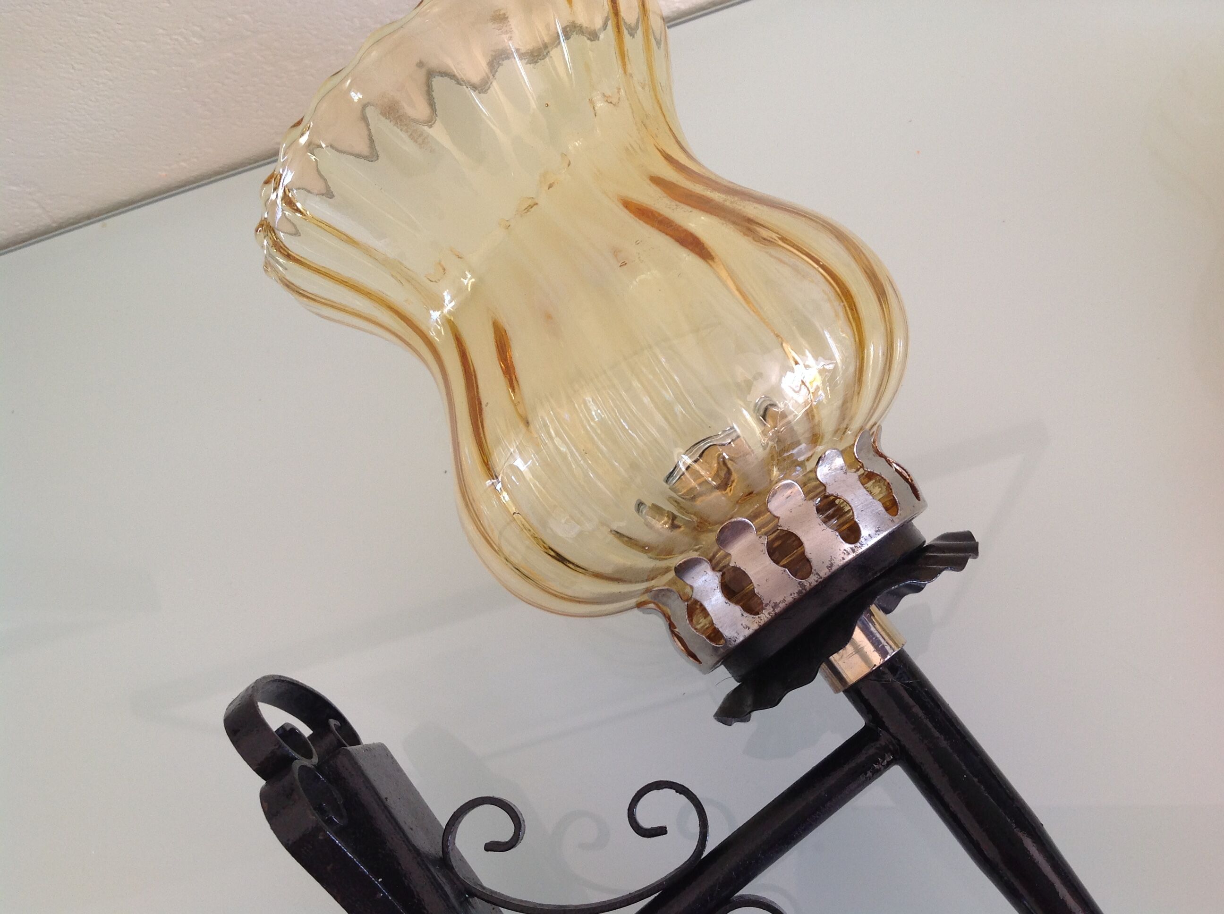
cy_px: 457
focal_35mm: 35
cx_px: 612
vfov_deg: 40.6
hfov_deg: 52.7
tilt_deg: -70.0
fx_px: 1236
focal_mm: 4.28
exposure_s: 1/30
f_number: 2.4
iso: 50
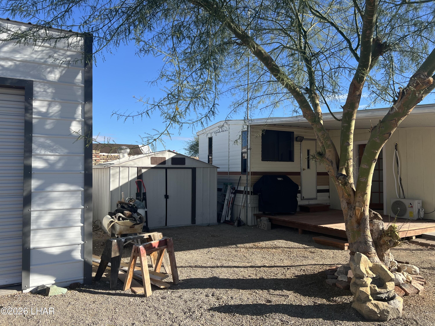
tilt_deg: +2.4
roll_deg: +0.0
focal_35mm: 26
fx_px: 327
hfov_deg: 67.3
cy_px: 163
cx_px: 218
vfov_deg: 53.1
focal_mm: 5.7
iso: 50
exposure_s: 1/2632
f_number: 1.5
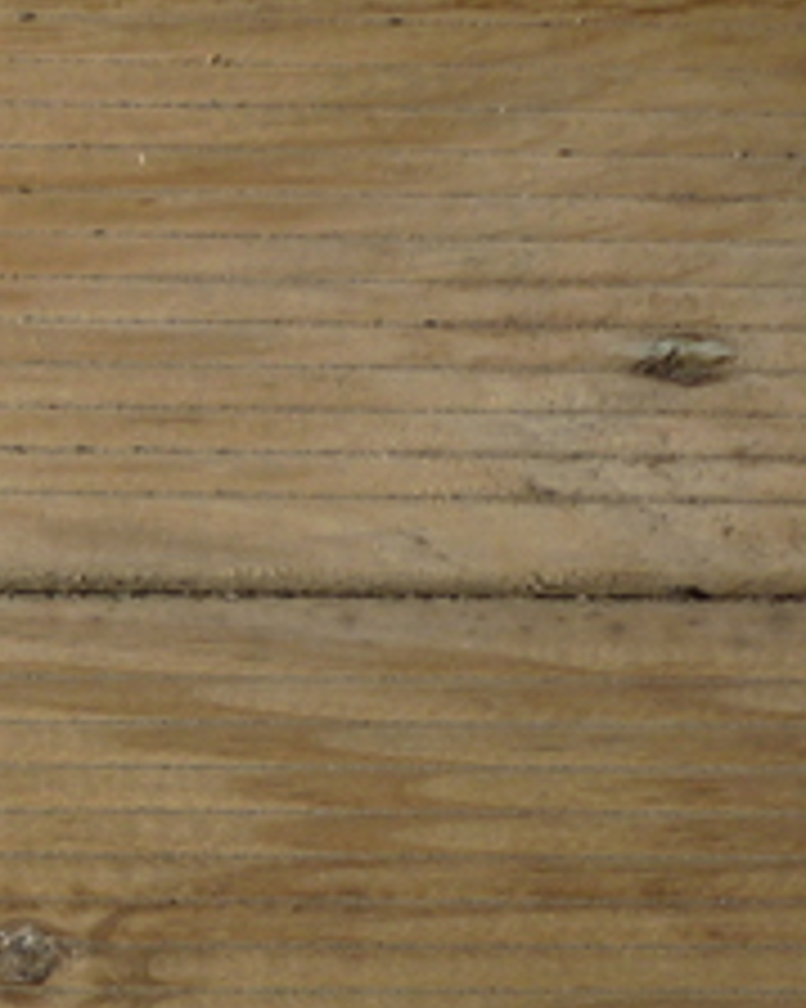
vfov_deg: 19.7
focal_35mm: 95
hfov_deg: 14.8
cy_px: 970
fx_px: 2835
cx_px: -477
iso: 80
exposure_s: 1/400
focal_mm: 5.5
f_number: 8
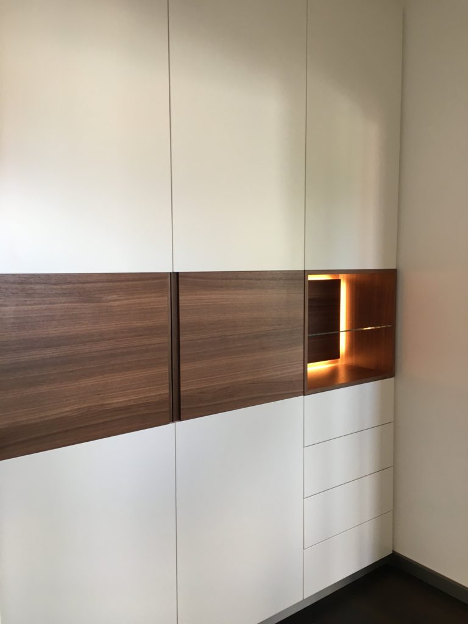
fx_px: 523
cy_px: 312
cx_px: 234
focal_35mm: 29
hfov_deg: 48.2
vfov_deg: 61.7
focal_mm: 4.15
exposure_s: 1/33
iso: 64
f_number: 2.2
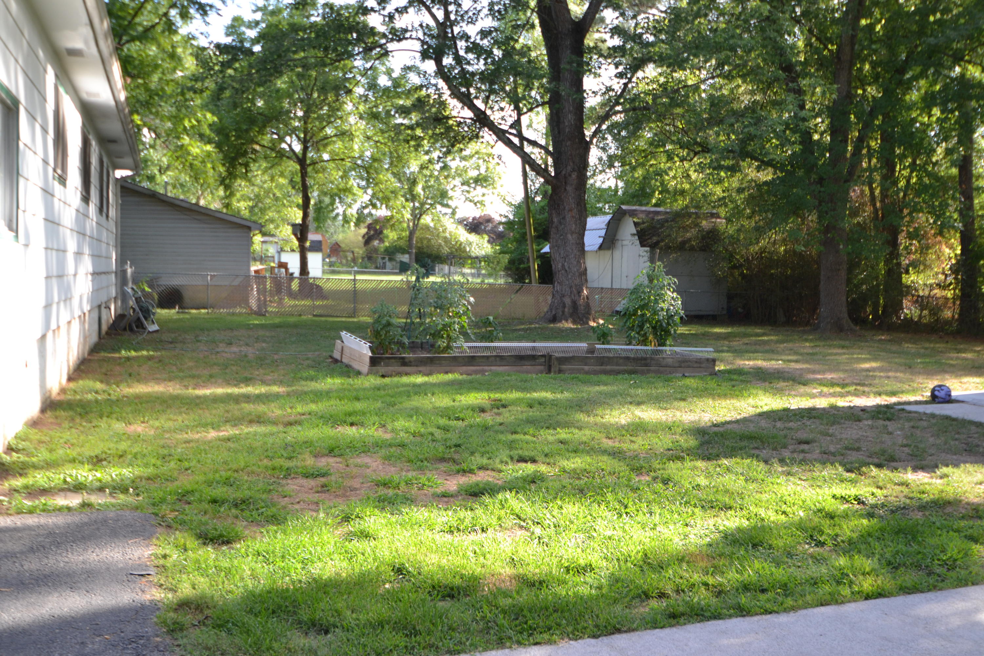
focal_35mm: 36
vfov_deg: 36.9
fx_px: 984
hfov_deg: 53.1
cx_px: 492
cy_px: 328
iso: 280
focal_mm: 24
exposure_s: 1/125
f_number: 5.6
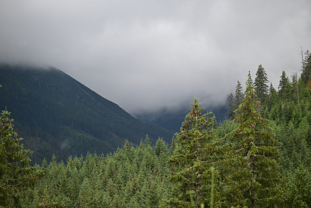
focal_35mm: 120
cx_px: 156
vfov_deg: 11.4
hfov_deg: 17.1
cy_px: 104
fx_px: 1037
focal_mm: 120
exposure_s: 1/160
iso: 100
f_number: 4
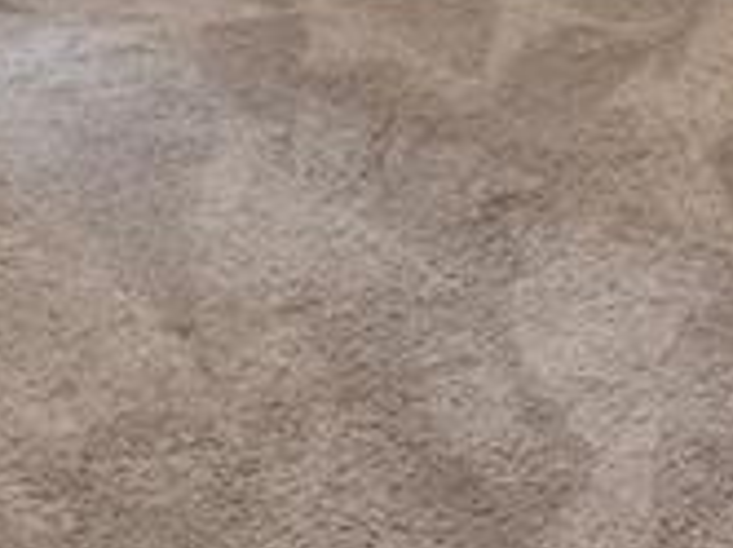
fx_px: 1755
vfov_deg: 14.3
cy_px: -603
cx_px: 578
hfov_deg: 23.3
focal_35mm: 83
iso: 100
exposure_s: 1/2.5
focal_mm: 14
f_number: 8
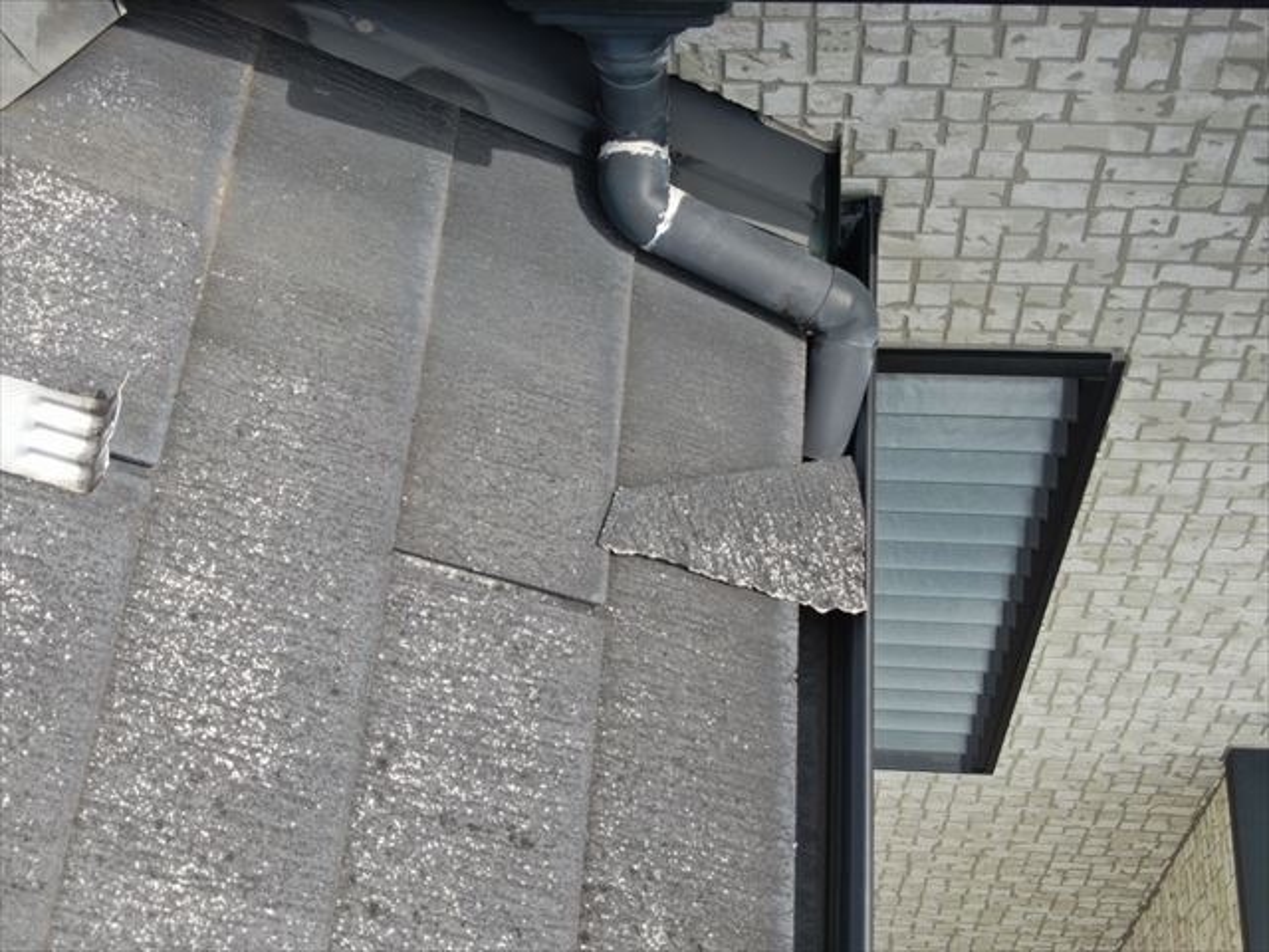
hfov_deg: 39.7
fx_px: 1760
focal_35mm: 48
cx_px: 634
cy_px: 476
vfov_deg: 30.3
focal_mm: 8.6
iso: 100
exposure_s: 1/320
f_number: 3.8
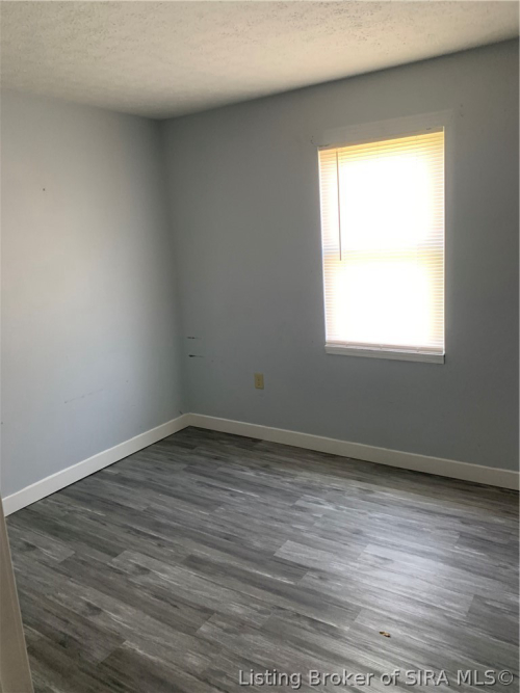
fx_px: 521
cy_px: 346
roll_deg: +3.4
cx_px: 260
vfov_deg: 67.3
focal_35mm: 26
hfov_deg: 53.0
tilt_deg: -8.4
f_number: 1.8
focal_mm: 4.25
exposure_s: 1/60
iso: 125
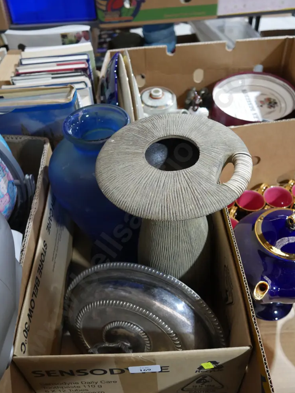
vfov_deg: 55.3
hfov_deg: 43.0
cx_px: 148
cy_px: 199
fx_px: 375
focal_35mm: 33
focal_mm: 16
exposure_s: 1/60
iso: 1250
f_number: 3.6
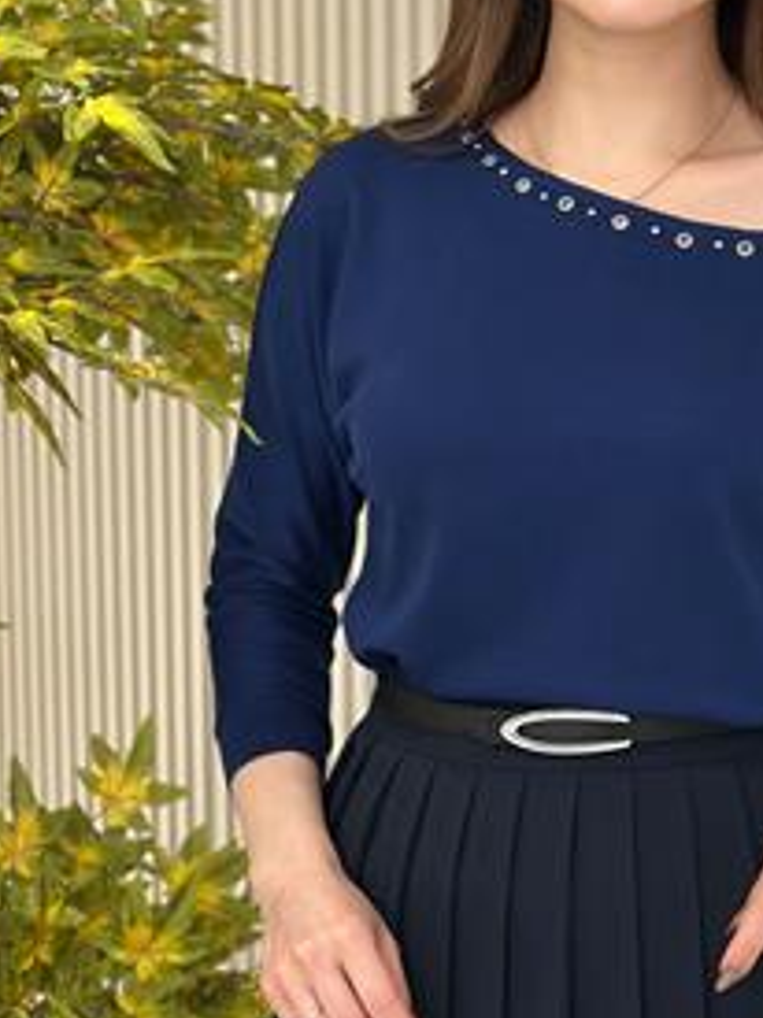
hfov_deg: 15.9
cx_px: 463
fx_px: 2735
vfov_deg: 21.1
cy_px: 535
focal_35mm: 93
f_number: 1.78
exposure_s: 1/171
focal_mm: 6.86
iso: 100
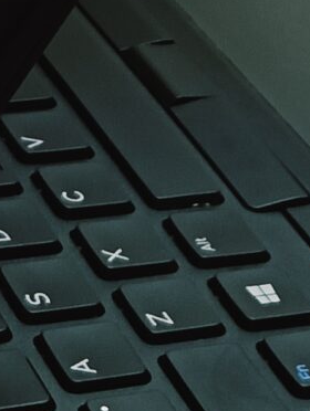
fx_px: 2216
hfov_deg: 8.0
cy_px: -263
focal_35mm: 186
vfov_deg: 10.2
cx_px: 101
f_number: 1.8
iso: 160
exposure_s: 1/33.3
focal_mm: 3.98
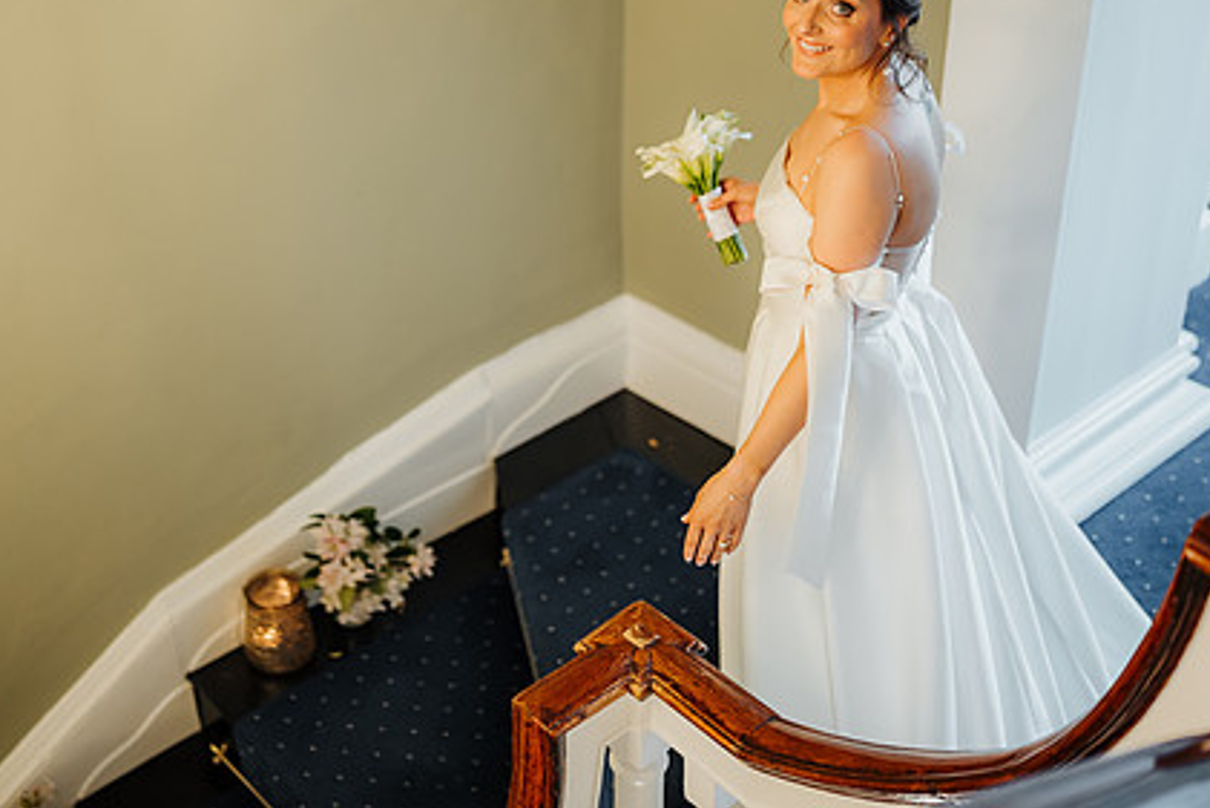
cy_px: 240
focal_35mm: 52
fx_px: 1748
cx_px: 473
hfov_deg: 38.0
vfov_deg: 25.8
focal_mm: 35
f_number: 1.4
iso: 400
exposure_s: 1/200
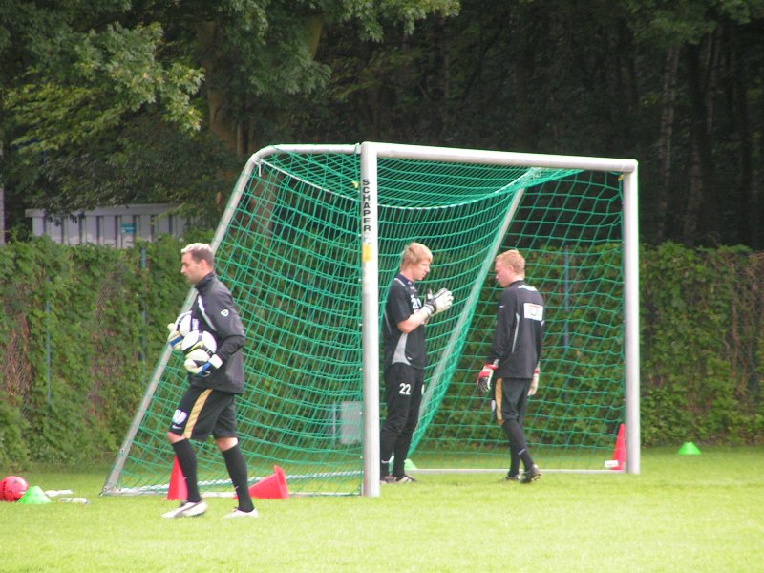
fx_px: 8387
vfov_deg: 3.9
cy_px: 286
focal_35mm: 380
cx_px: 382
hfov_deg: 5.2
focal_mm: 58
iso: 200
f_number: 3.5
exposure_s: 1/200
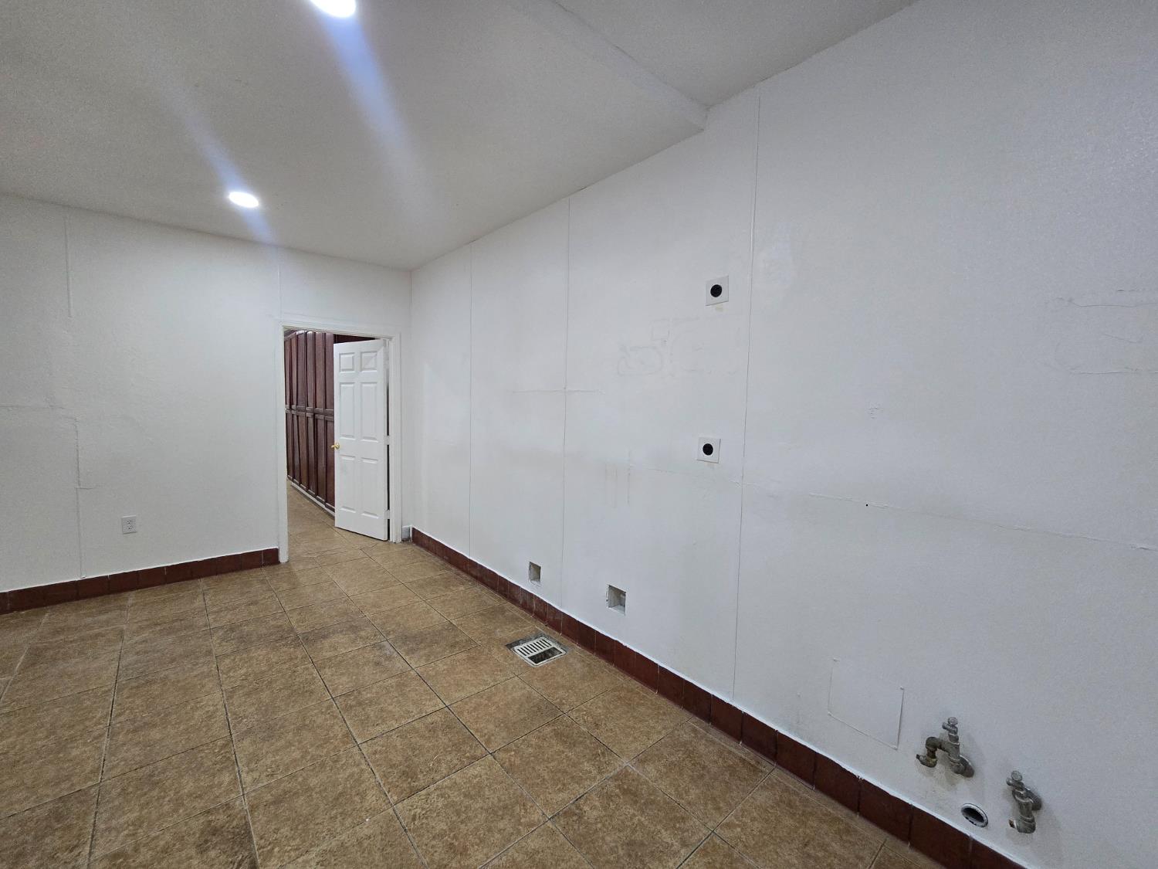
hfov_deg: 106.2
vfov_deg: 89.9
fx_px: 435
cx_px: 579
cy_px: 434
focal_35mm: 13
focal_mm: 2.2
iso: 250
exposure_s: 1/60
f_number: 2.2
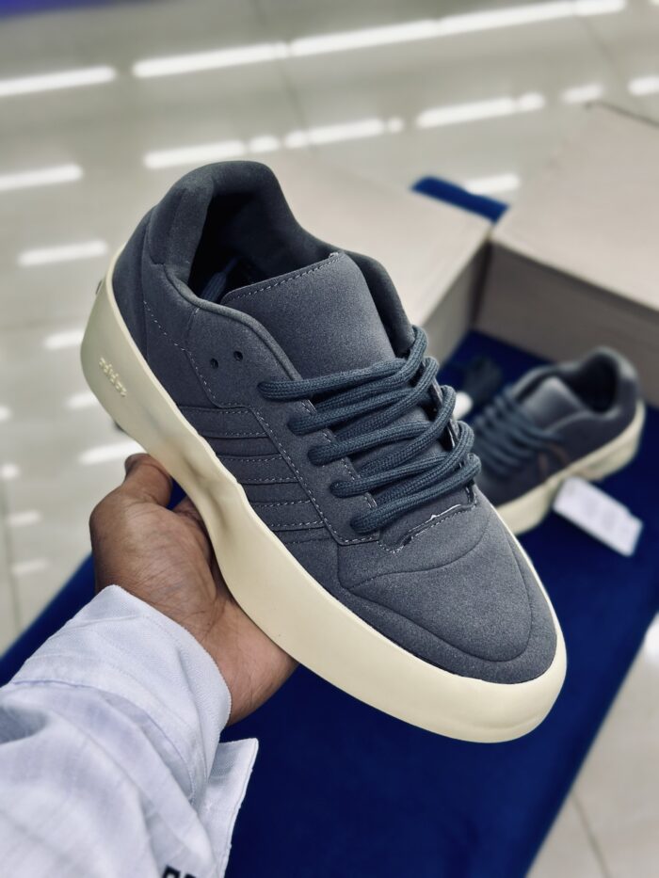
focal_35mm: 48
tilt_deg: -51.0
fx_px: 1218
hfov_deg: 30.3
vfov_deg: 39.7
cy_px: 439
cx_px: 330
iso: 80
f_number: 1.78
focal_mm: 6.86
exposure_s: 1/100
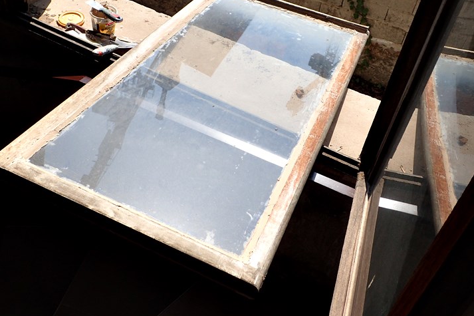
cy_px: 120
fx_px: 461
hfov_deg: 54.4
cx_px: 233
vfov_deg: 37.6
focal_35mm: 35
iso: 100
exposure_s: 1/160
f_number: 9
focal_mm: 5.5
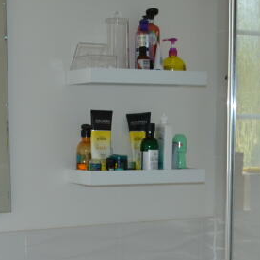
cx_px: 107
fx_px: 722
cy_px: 309
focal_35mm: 85
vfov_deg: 19.3
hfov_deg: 20.4
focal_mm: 18
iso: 400
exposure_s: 1/160
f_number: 4
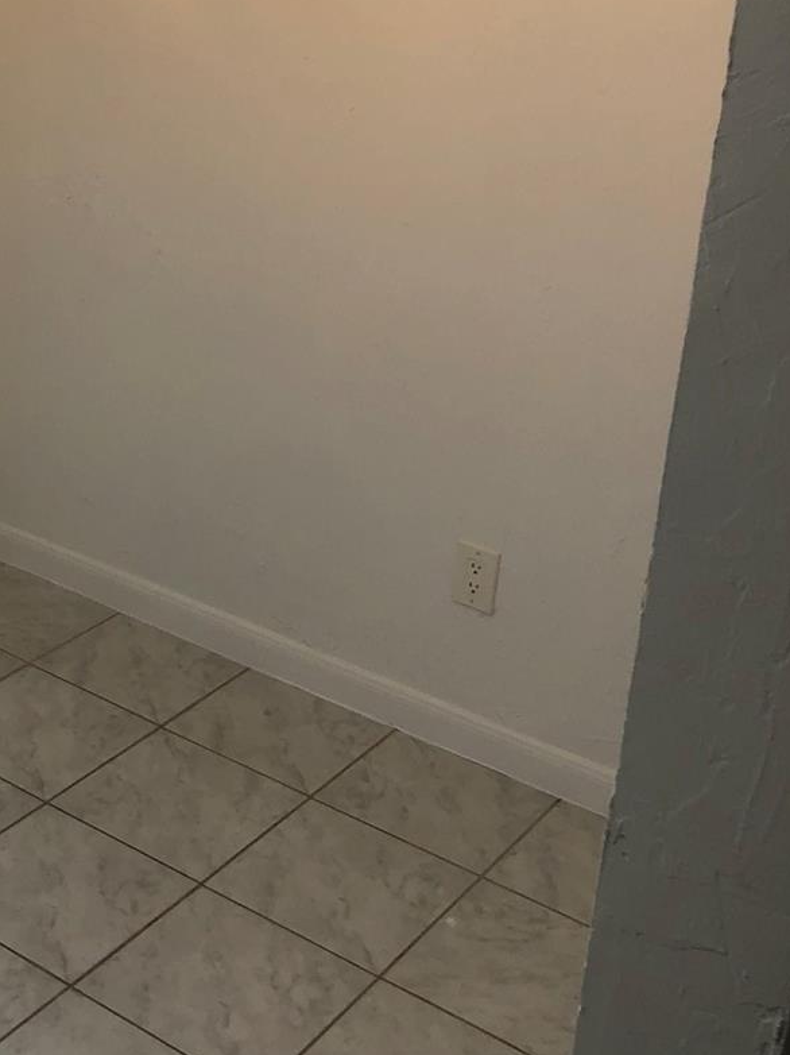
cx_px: 42
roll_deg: -1.4
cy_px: 293
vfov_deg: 34.4
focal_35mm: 55
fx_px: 1675
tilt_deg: -17.0
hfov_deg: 25.5
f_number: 1.8
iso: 50
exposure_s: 1/120
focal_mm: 3.99
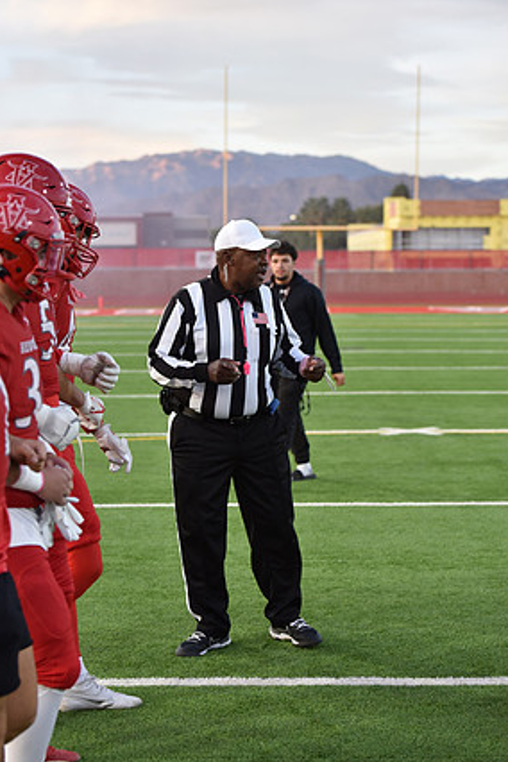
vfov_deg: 27.3
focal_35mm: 74
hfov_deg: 18.4
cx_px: 245
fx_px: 1566
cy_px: 372
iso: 1000
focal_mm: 70
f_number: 2.8
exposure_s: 1/640
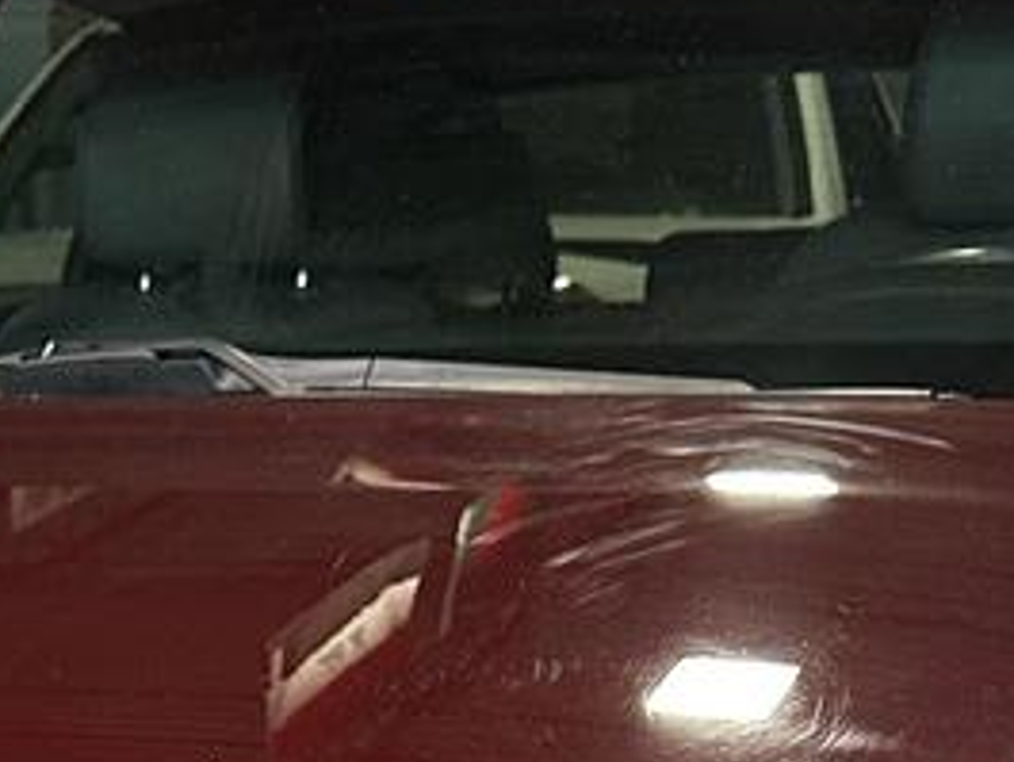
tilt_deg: -19.8
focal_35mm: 116
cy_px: 1604
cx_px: 73
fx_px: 3400
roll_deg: +0.6
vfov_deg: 11.3
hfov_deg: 16.7
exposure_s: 1/52
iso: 200
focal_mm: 6.86
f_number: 1.78
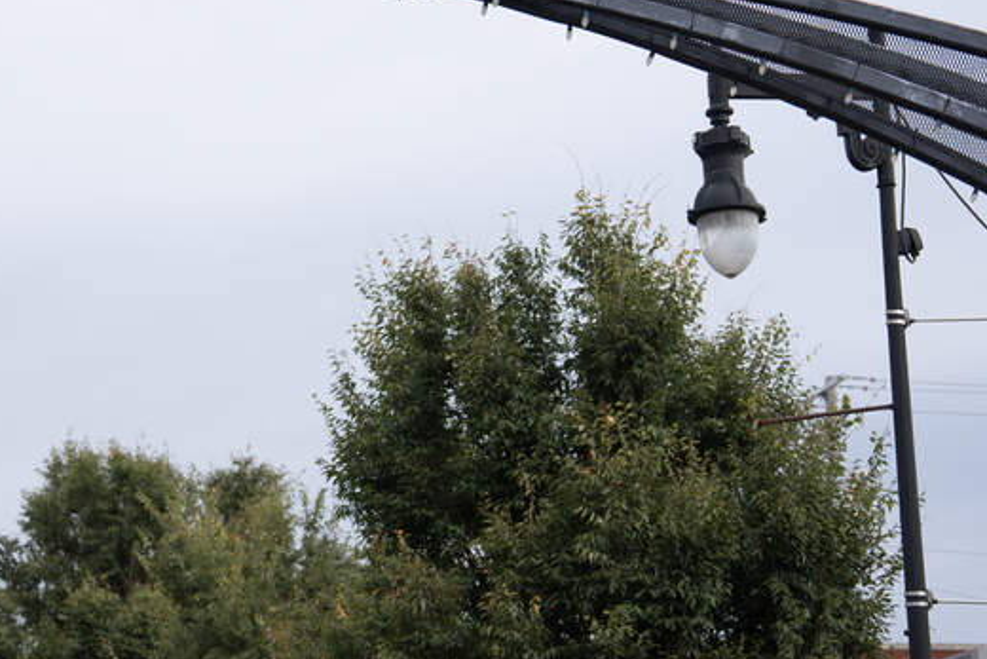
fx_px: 2660
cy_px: 448
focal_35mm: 97
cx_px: -28
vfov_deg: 14.1
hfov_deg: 20.3
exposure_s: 1/640
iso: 80
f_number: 2.8
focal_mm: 42
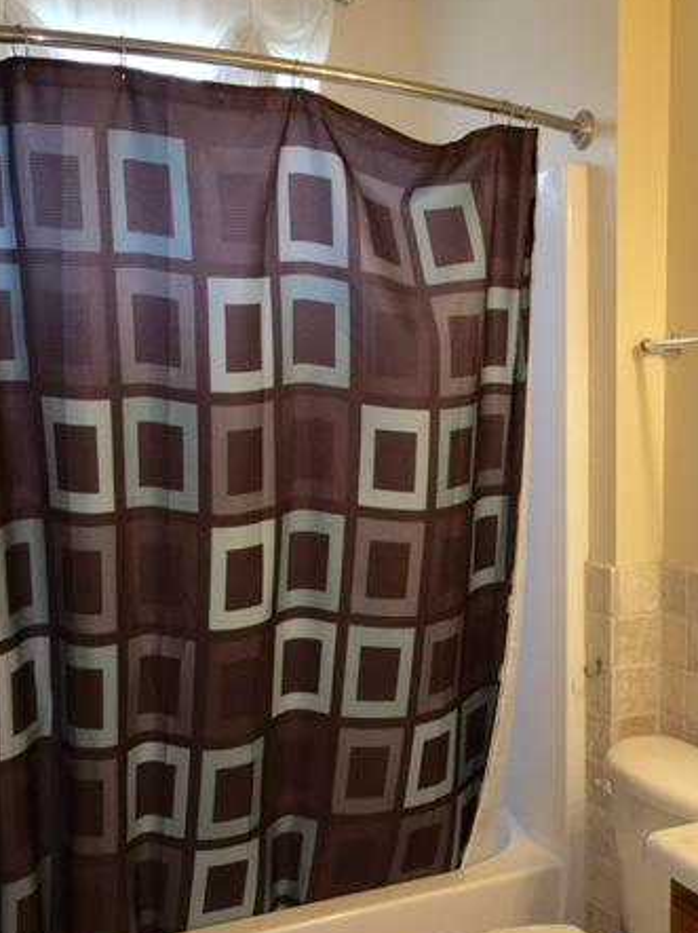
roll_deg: +1.4
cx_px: 500
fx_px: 1130
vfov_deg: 44.6
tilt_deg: -7.1
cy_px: 559
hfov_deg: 33.8
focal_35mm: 42
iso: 100
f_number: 2.2
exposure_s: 1/33
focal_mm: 4.15
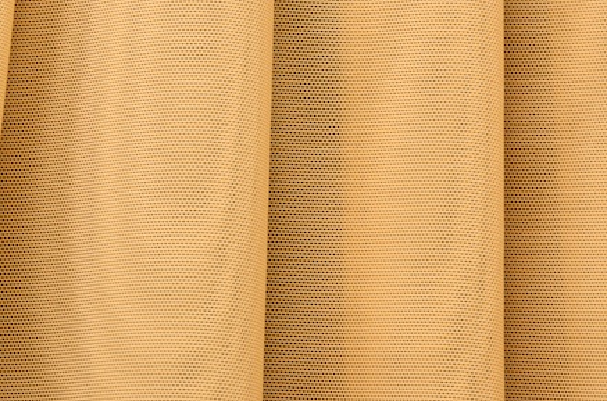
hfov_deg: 10.5
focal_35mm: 196
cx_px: 193
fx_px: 3291
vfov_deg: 7.0
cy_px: 151
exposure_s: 1/1000
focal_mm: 95
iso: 800
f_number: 13
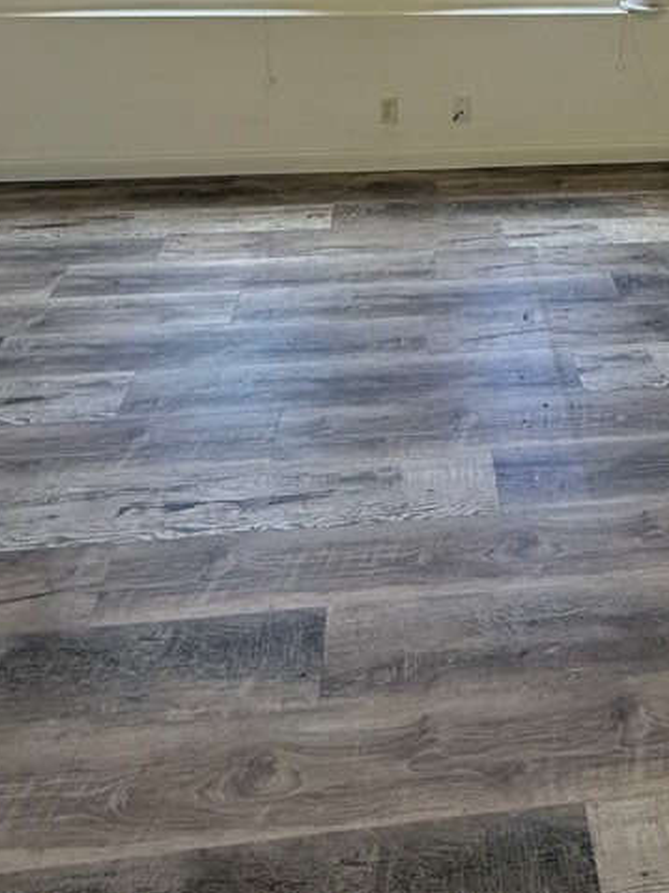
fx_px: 774
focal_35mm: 30
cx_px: 478
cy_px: 54
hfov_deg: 45.6
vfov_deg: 51.3
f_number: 2.2
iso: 200
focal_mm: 2.22
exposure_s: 1/120
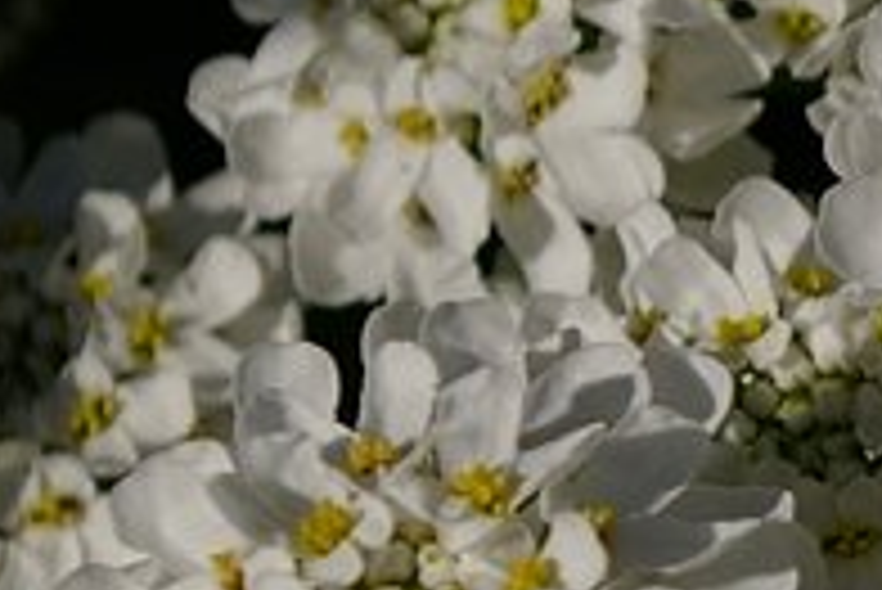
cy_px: 507
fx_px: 9586
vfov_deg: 3.5
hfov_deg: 5.1
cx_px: 2056
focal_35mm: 391
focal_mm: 50
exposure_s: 1/750
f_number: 8
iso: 200
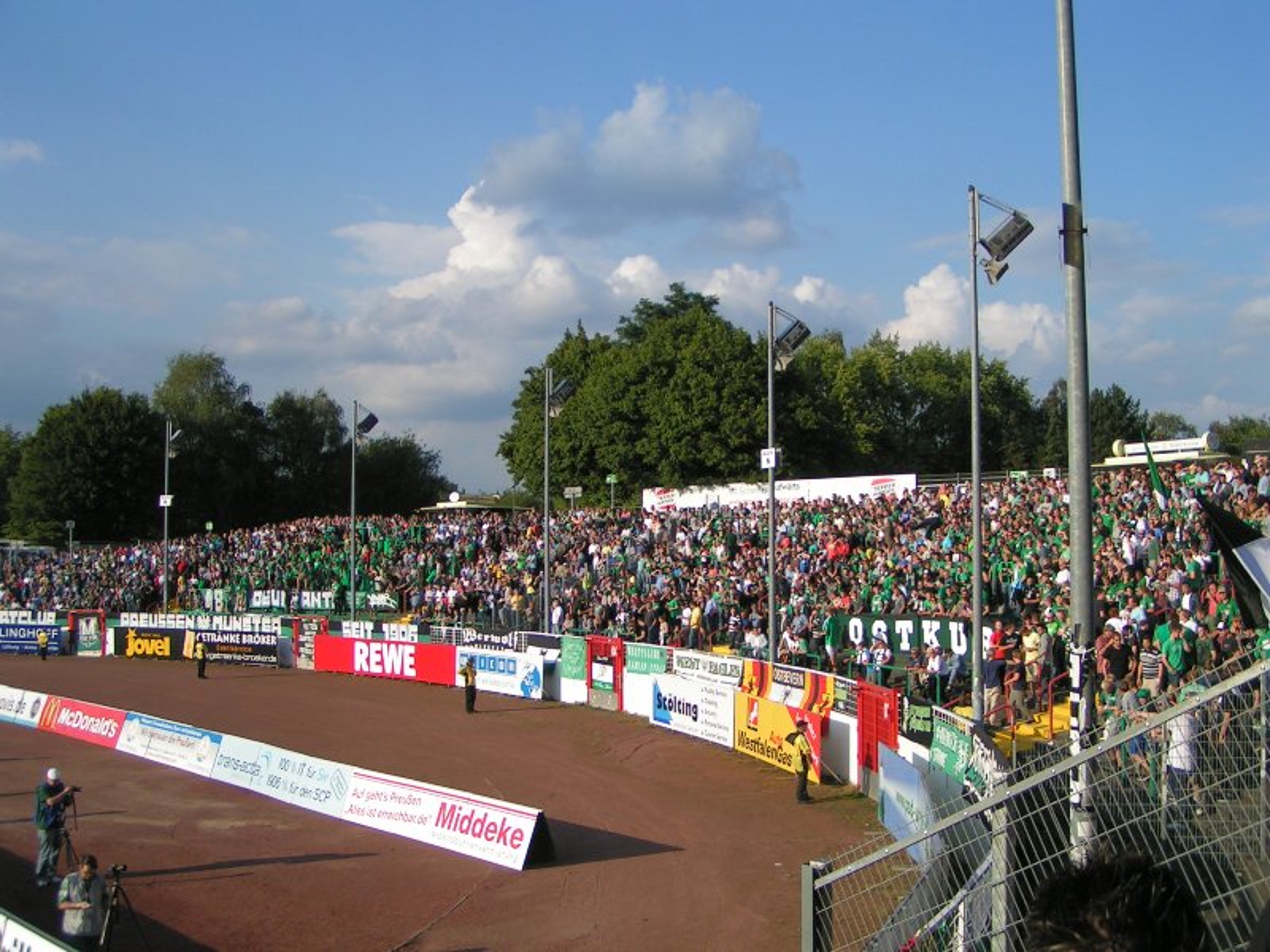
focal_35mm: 38
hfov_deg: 49.0
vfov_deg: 37.7
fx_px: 1394
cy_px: 476
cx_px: 635
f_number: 3.2
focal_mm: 5.8
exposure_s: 1/1000
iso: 50
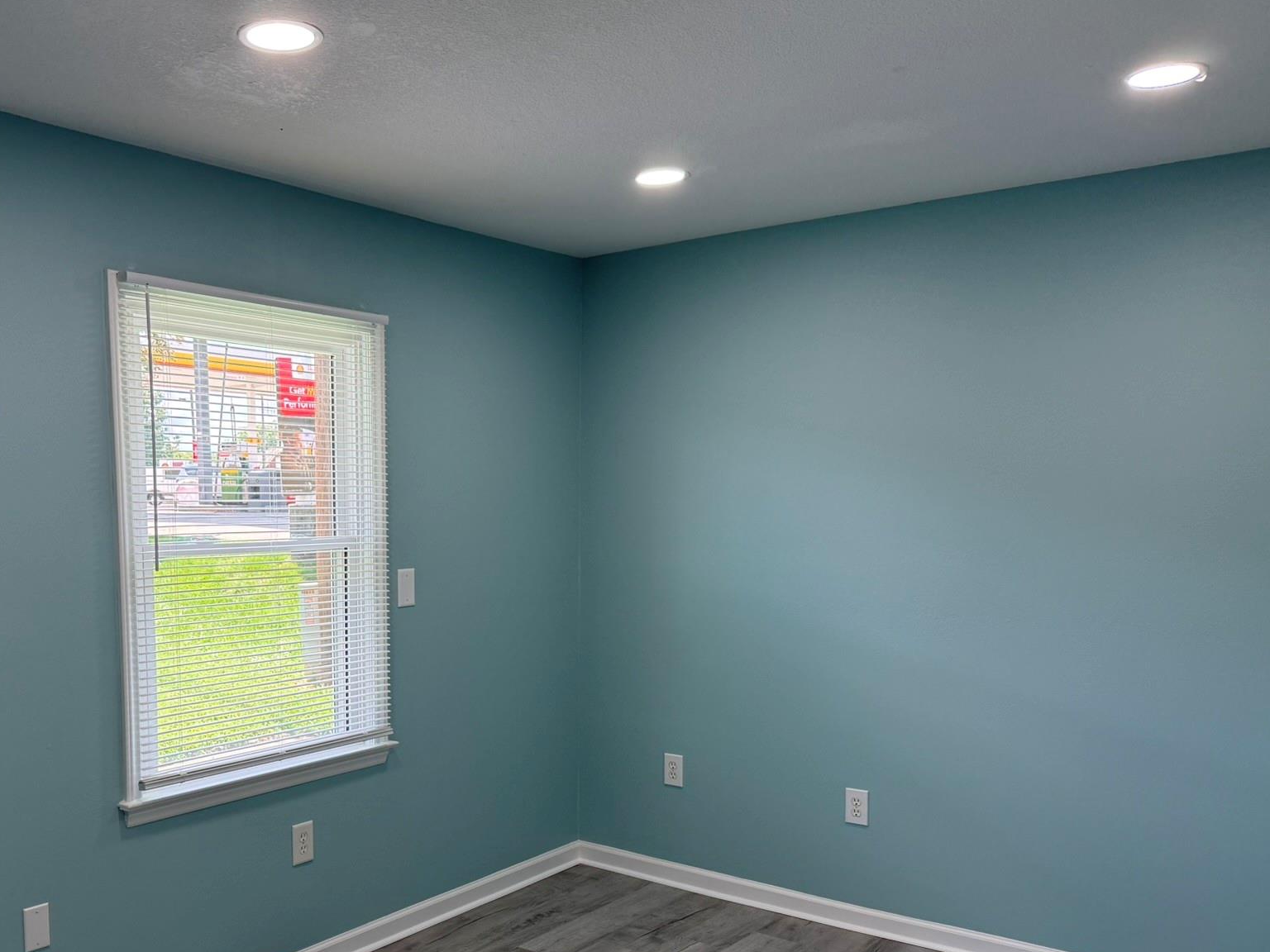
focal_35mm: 32
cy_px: 616
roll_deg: +0.6
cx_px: 443
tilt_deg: -6.6
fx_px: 1174
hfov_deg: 55.8
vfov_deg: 43.7
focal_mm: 6.76
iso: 125
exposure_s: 1/233
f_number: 1.78
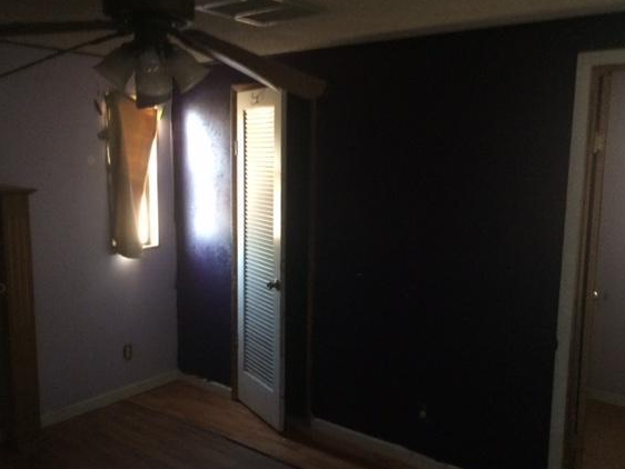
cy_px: 245
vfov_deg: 43.0
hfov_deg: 55.3
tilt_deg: -9.6
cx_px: 319
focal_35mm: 33
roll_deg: -0.4
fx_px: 596
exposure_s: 1/15
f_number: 2.2
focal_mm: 4.15
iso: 320
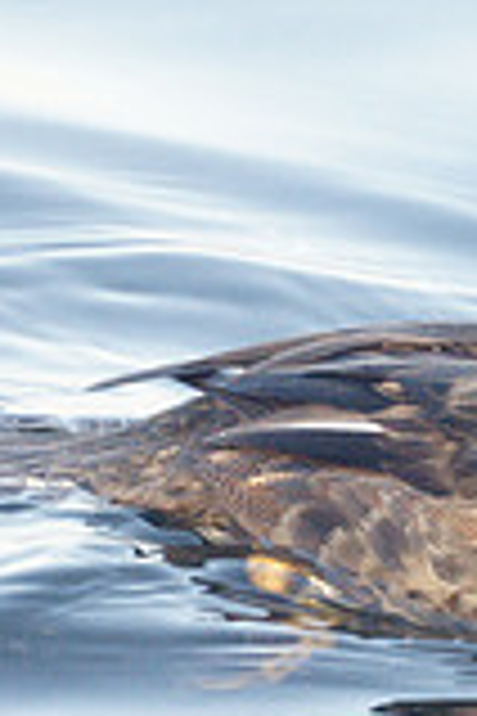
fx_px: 54255
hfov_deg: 0.5
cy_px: 462
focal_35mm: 2730
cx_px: 644
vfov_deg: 0.8
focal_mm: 500
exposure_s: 1/320
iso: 1600
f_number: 8
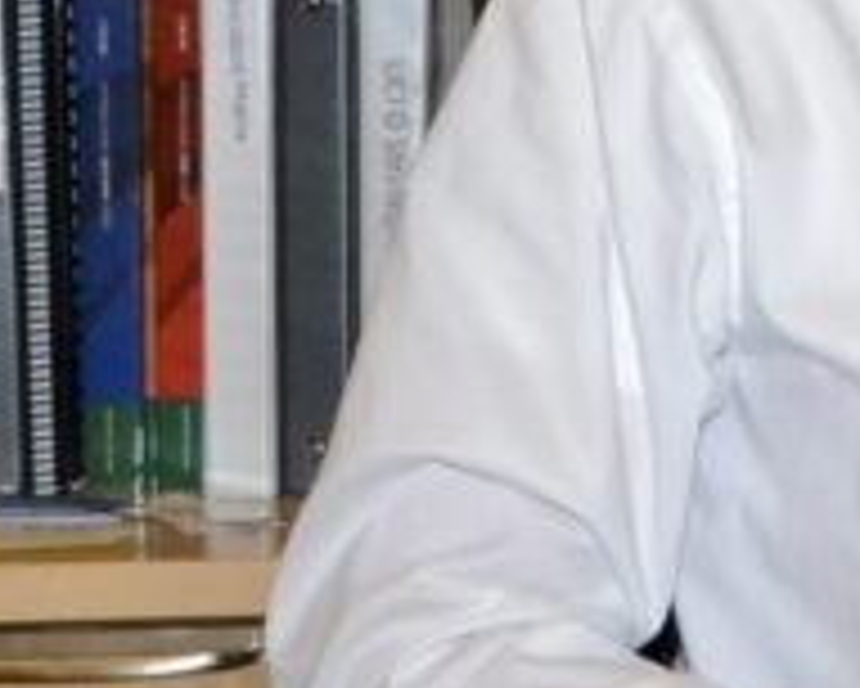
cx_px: 1117
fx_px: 4173
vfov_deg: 9.4
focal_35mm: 164
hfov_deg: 11.5
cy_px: 63
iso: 3200
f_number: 20
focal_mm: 29
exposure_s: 1/60
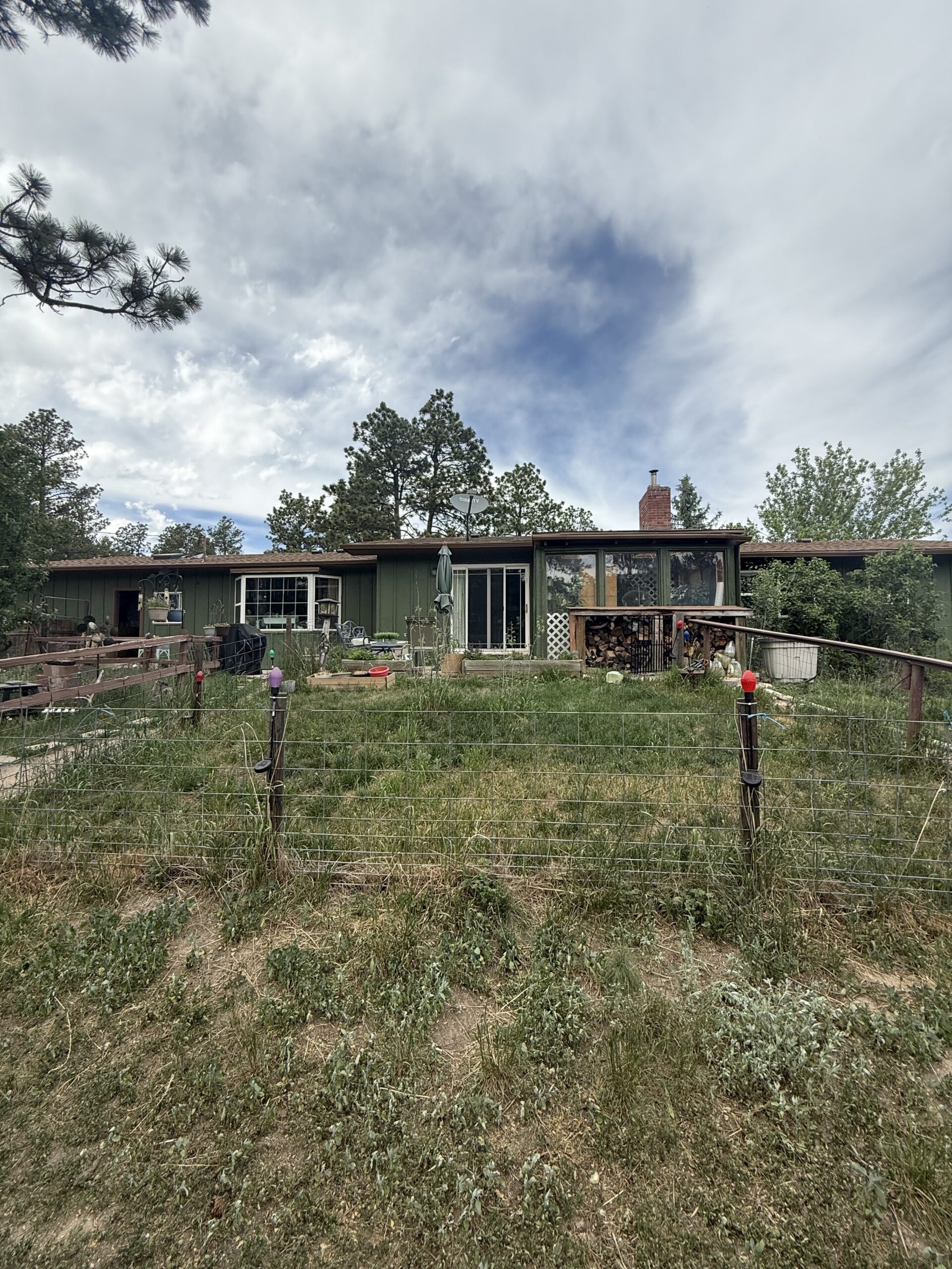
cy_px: 634
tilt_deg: +3.3
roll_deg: +0.3
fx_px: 513
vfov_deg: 102.1
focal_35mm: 14
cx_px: 476
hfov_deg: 85.7
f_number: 2.2
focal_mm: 2.22
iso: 64
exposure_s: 1/1125
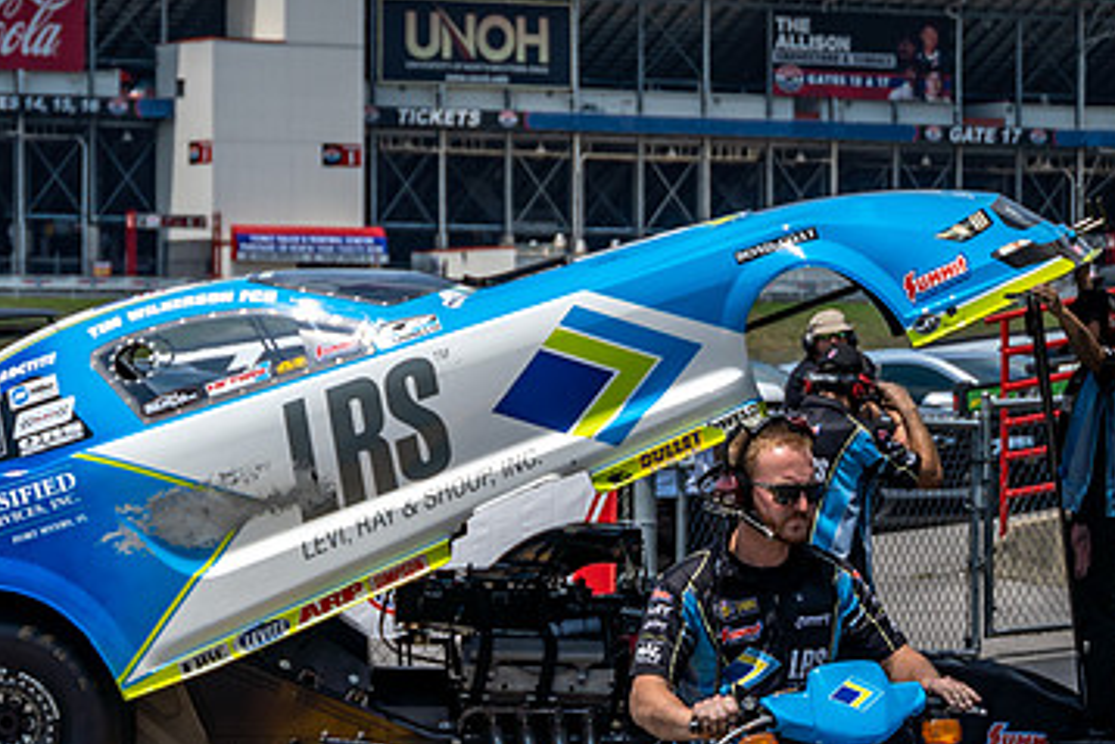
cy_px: 491
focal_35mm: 212
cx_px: 435
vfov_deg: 6.5
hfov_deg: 9.7
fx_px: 6568
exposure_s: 1/1000
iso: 100
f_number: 5.6
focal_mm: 59
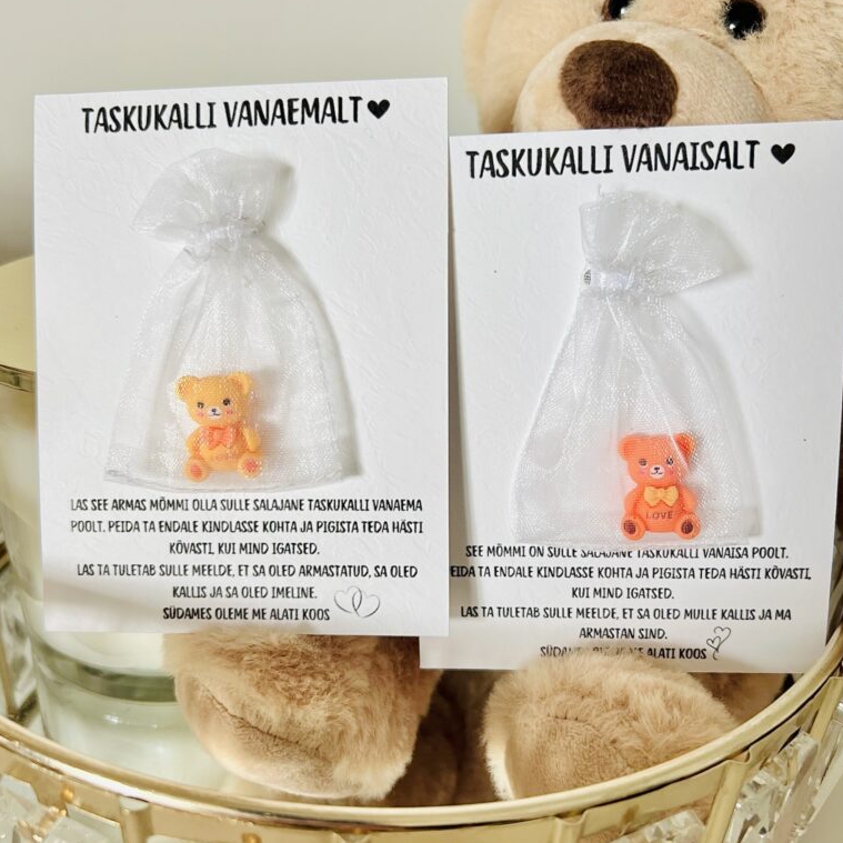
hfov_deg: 52.5
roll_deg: -3.0
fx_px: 854
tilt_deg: -28.2
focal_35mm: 31
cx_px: 422
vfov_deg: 52.5
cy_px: 430
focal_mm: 5.7
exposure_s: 1/121
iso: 100
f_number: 1.5
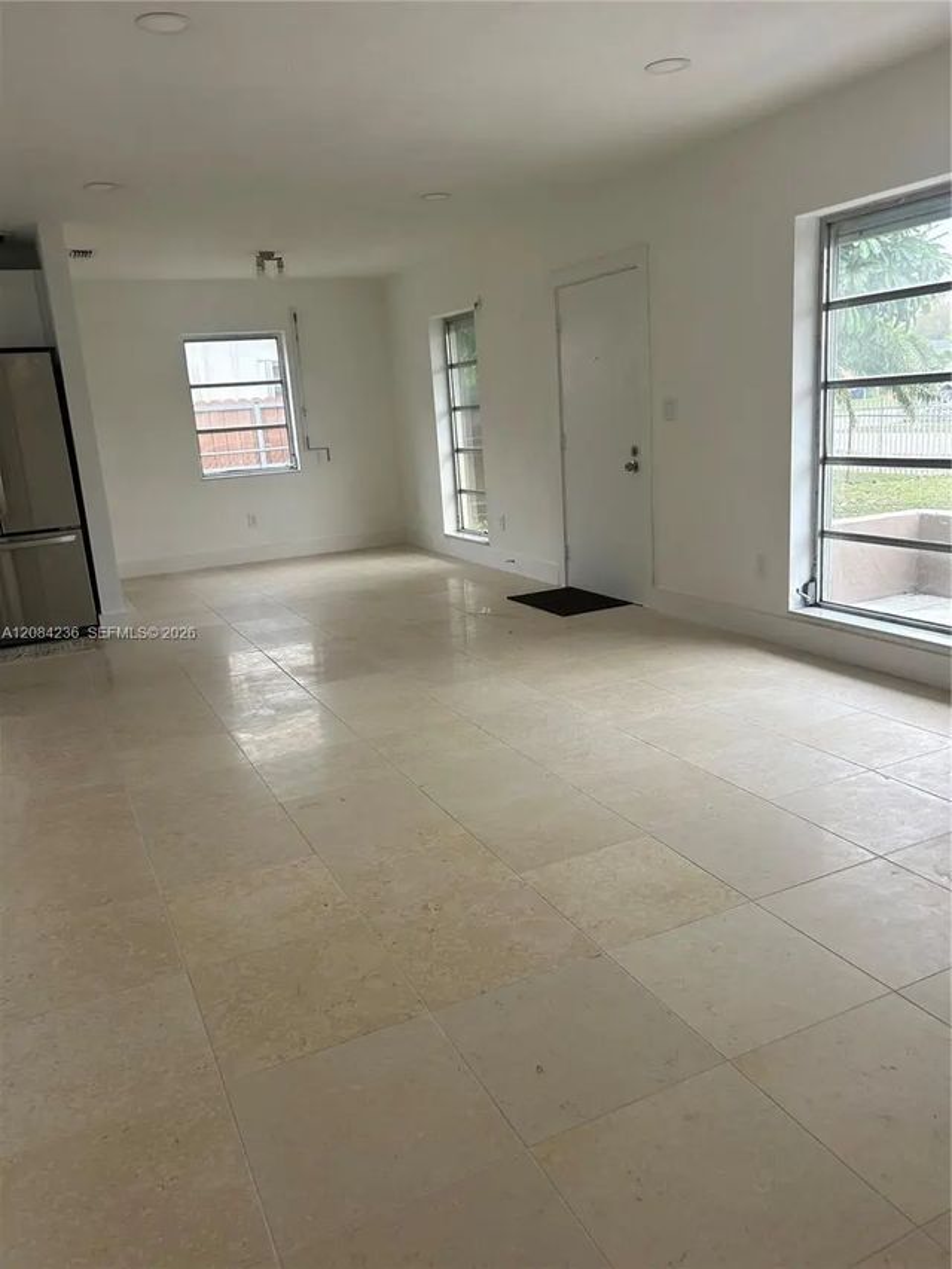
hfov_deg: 53.1
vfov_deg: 67.3
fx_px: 953
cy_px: 634
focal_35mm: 26
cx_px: 476
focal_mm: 5.7
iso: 40
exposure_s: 1/178
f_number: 1.5
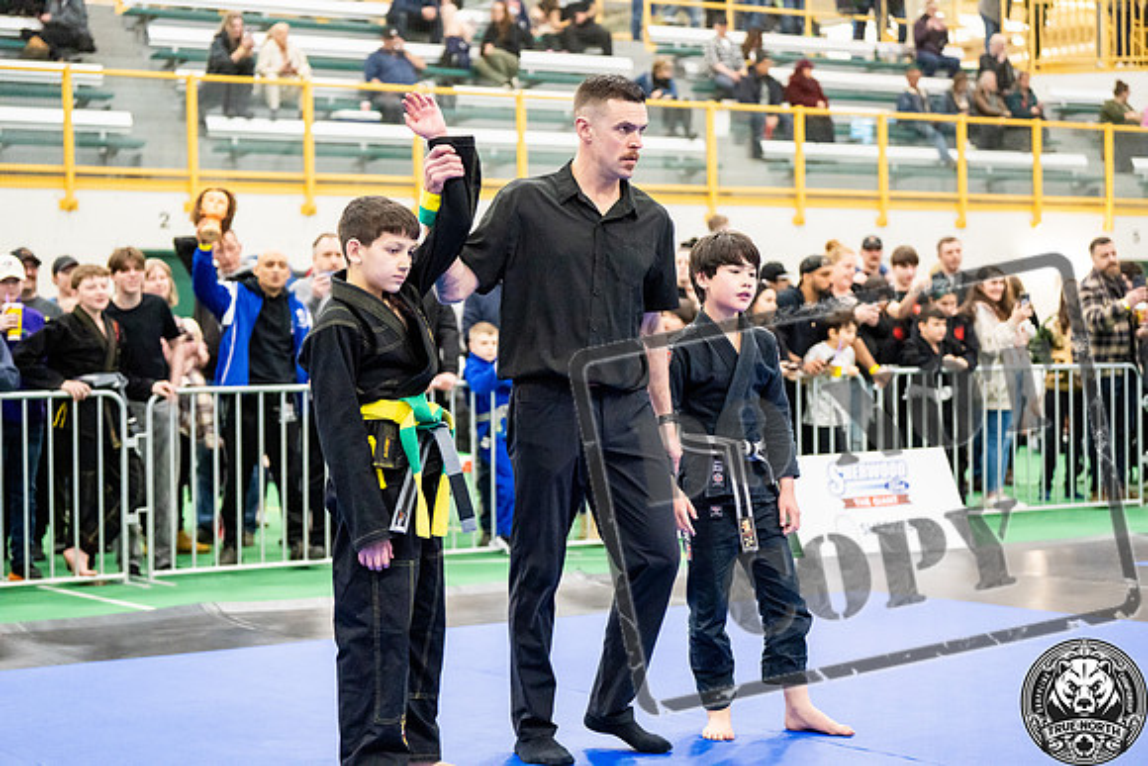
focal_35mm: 70
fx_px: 2233
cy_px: 383
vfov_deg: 19.5
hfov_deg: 28.8
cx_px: 574
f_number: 2.8
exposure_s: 1/500
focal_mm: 70
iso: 6400
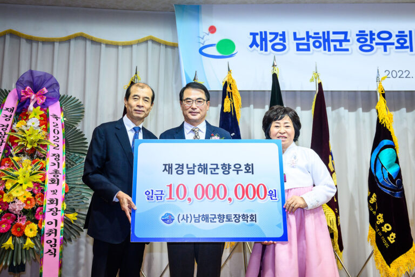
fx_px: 369
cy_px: 138
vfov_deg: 41.1
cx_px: 208
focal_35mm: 32
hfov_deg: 58.7
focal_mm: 32
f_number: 4
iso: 2000
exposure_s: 1/250
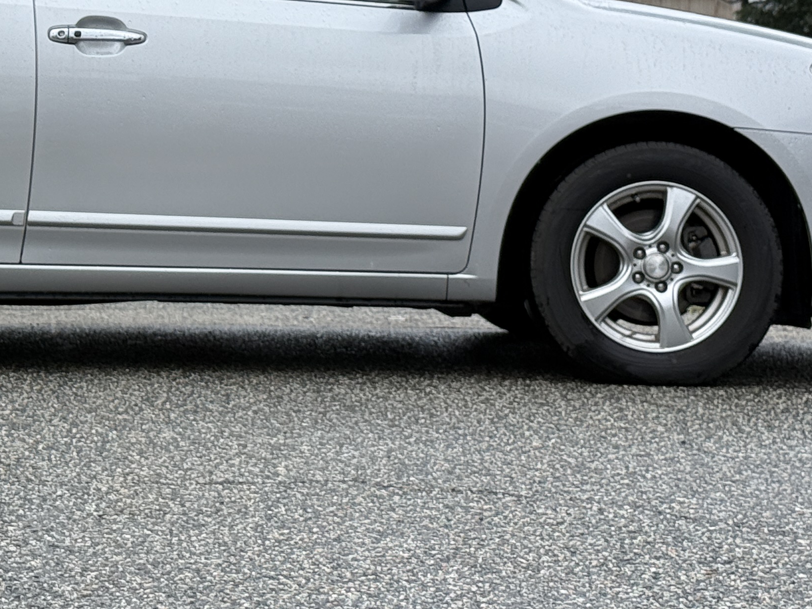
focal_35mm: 118
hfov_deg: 16.5
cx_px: 85
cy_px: 18
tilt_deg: +2.9
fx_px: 2768
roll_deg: -1.2
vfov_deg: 12.4
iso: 64
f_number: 1.78
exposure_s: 1/1285
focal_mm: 6.76
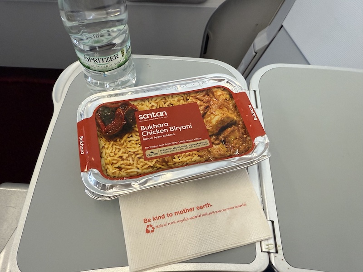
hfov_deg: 71.6
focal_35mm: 24
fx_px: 252
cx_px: 182
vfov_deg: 56.8
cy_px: 136
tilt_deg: -55.8
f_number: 2.2
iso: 250
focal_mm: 2.22
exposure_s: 1/52
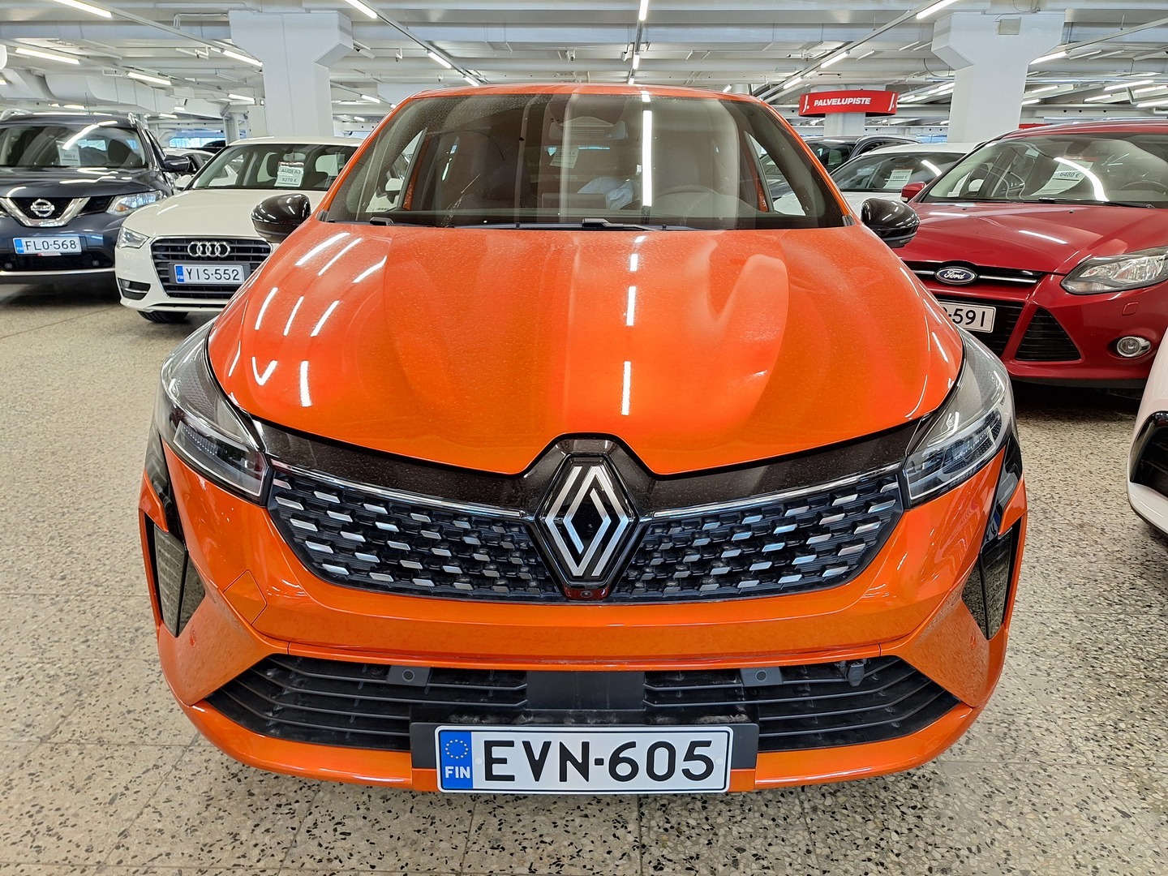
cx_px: 584
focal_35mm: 23
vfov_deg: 58.9
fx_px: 776
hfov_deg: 73.9
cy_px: 438
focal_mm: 5.54
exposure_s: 1/50
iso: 100
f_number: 1.8
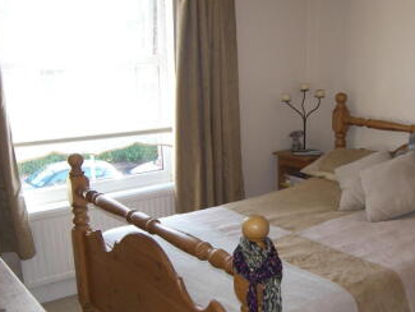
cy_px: 194
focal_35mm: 43
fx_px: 516
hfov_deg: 43.3
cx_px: 274
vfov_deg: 33.5
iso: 100
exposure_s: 1/30
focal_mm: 5
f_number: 2.8
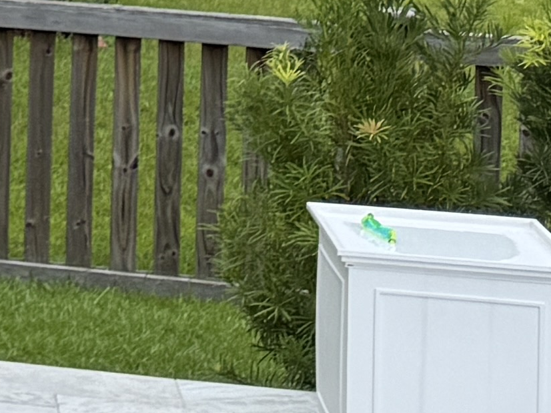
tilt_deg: -0.6
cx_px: -1264
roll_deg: -0.1
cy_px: -286
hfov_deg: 8.9
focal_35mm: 166
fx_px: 2642
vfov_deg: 8.6
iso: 80
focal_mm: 6.76
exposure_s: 1/1060
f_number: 1.78
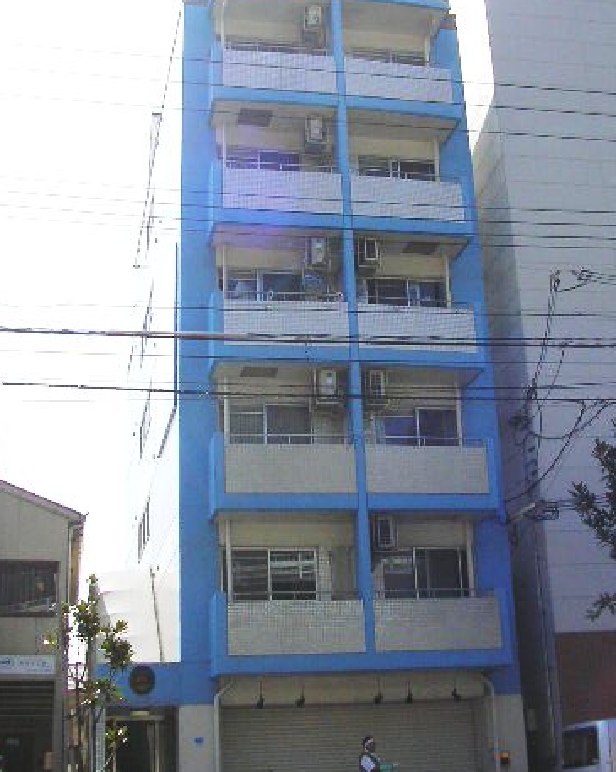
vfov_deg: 35.8
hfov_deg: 29.1
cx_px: 359
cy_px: 277
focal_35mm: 52
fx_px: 1186
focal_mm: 5.8
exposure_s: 1/805
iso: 71
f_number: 4.1
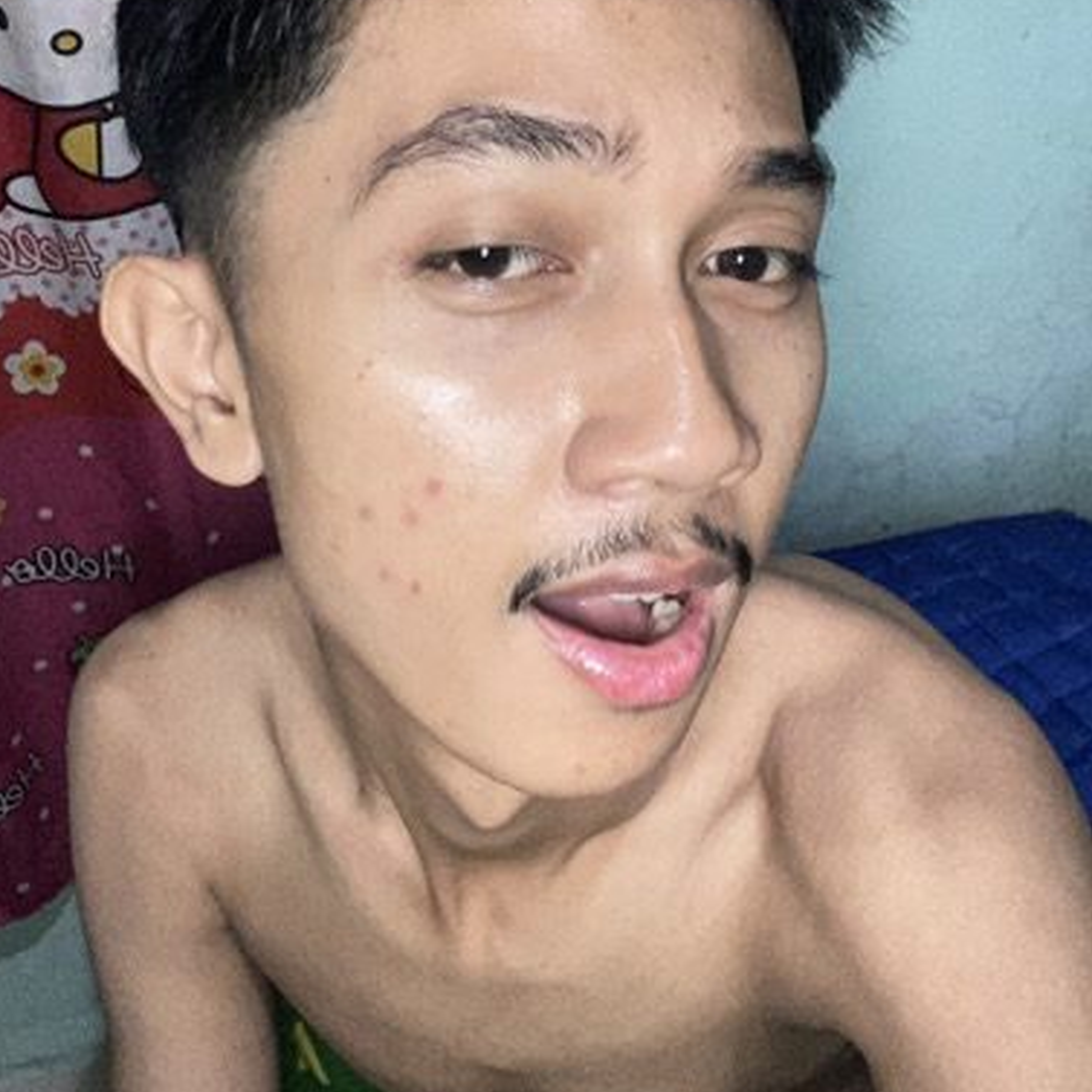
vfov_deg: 45.4
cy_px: 374
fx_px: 1285
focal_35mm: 36
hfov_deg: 46.0
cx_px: 539
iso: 320
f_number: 2.2
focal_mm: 2.71
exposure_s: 1/18
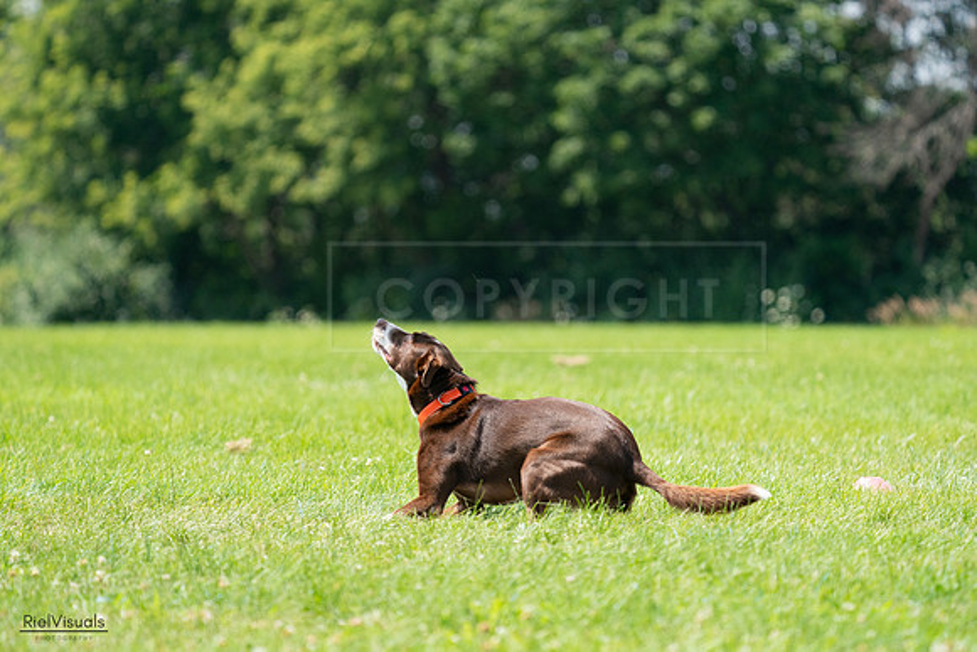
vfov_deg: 5.1
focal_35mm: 270
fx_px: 7329
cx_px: 488
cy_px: 326
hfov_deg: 7.6
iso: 1600
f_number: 5.6
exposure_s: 1/3200
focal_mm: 270
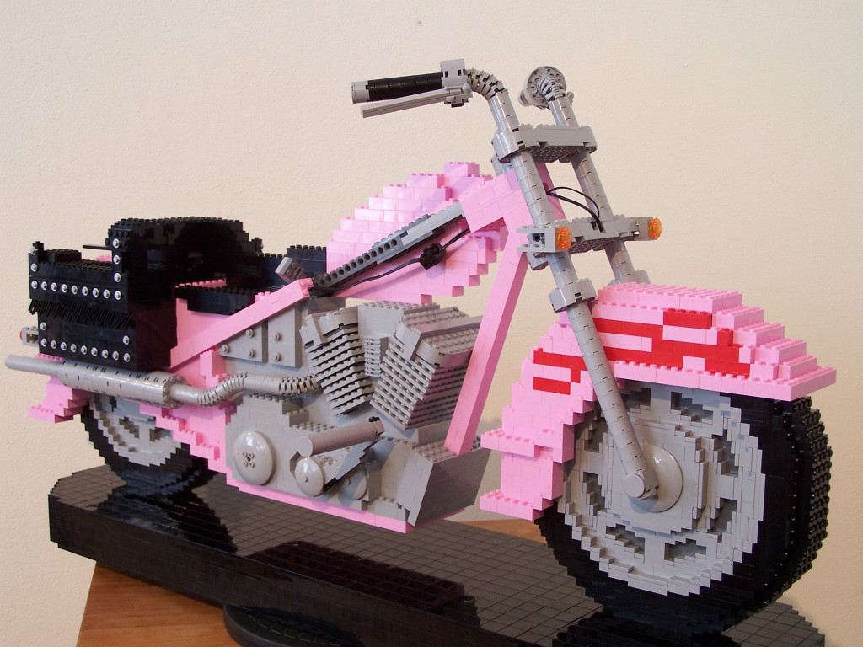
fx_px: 1271
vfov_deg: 28.6
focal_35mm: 51
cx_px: 432
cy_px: 324
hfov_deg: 37.5
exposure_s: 1/3
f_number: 3
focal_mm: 8.5
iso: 80
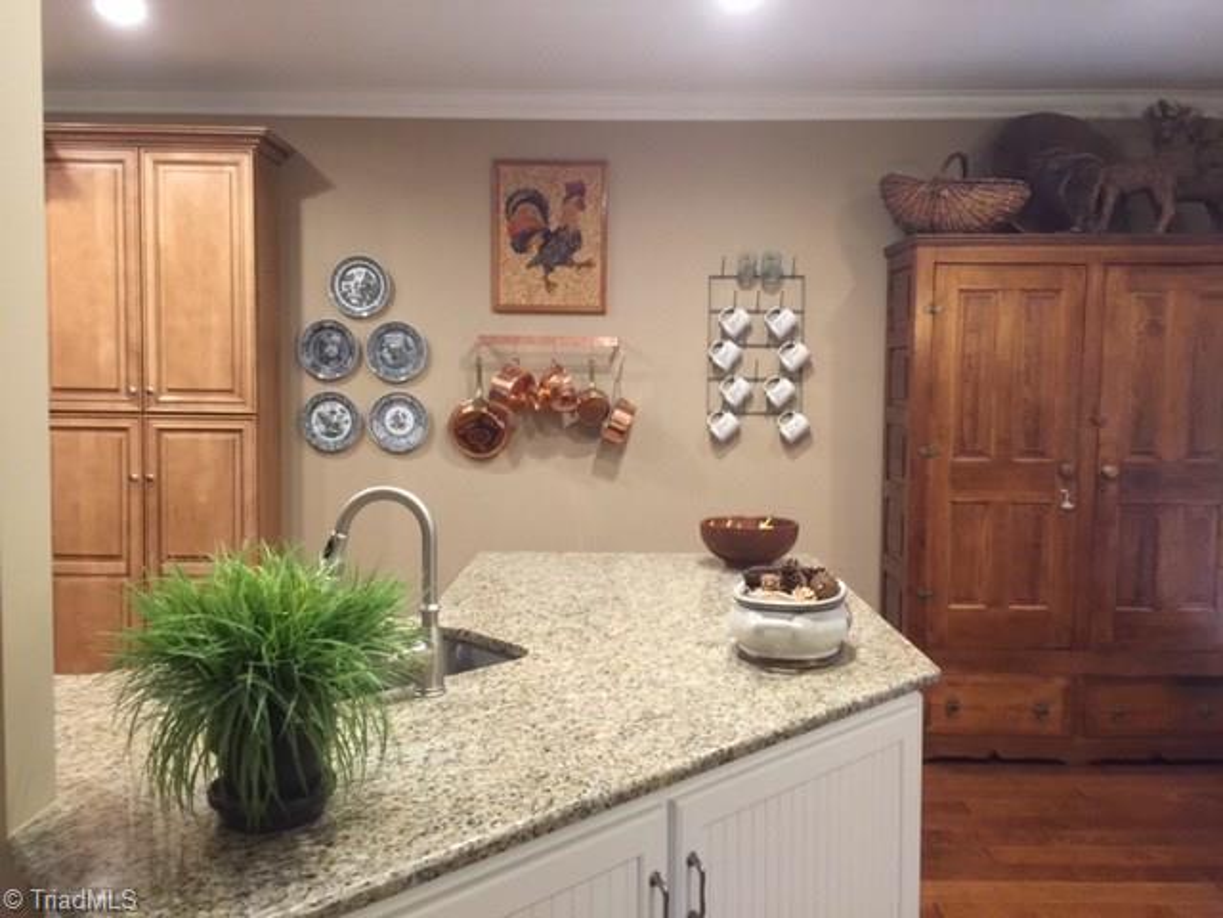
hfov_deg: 61.7
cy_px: 459
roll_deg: -0.7
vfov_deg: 48.2
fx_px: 1025
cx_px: 612
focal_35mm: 29
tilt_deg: -4.1
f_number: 2.2
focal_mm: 4.15
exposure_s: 1/15
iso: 125
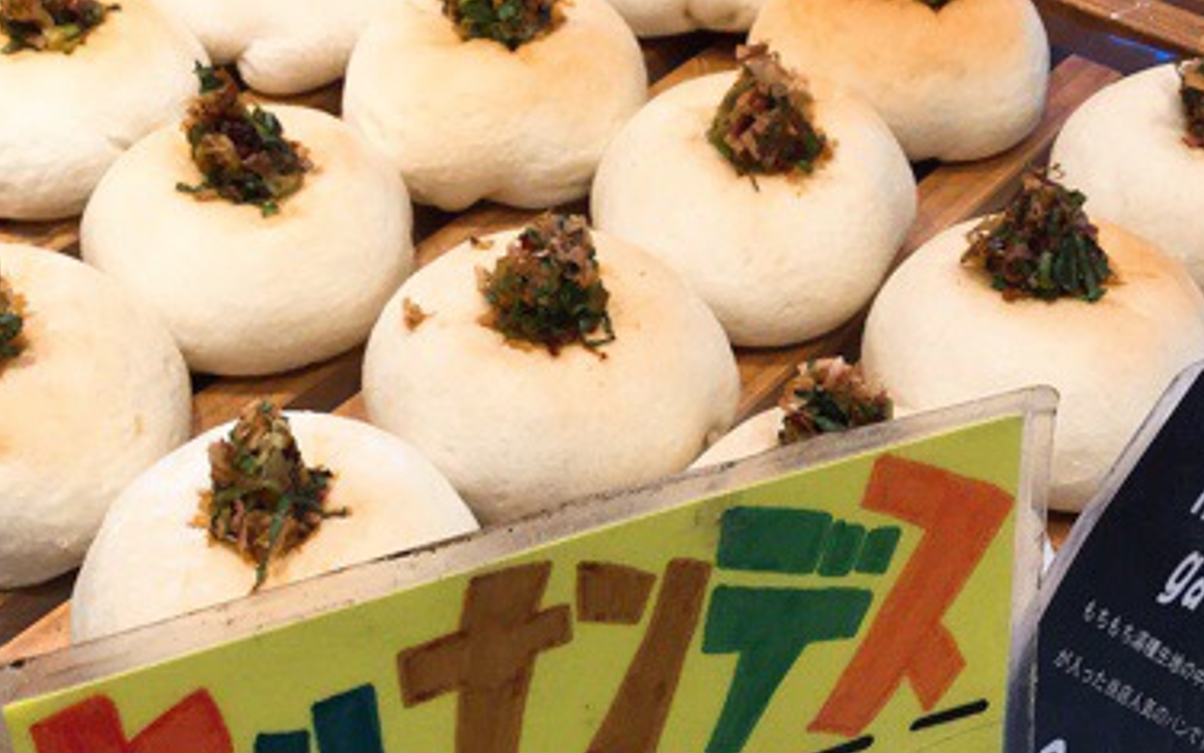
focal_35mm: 56
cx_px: 660
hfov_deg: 36.2
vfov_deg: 23.1
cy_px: 474
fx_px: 1838
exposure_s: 1/30
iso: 25
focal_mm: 3.3
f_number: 2.4
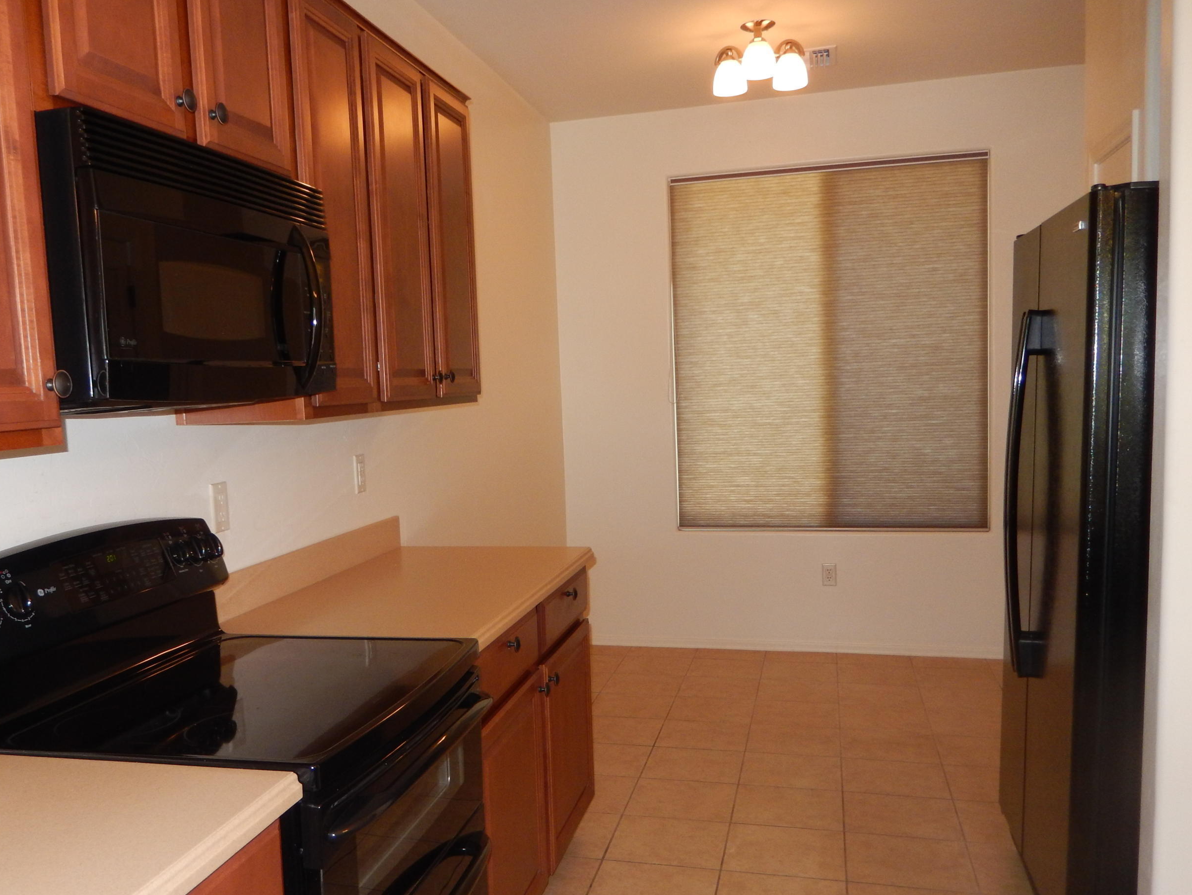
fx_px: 1068
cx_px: 480
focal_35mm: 31
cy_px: 499
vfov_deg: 45.4
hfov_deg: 57.9
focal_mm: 4.5
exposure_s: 1/30
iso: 220
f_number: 3.4
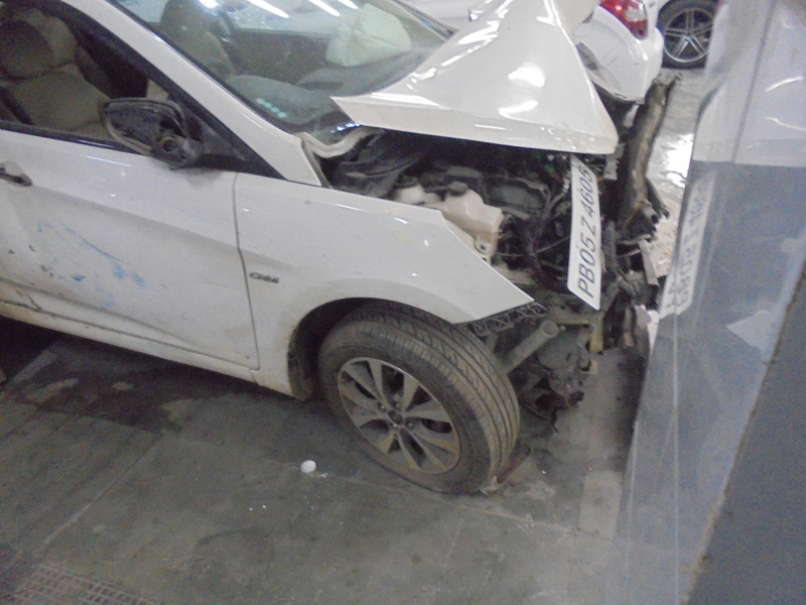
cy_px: 302
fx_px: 605
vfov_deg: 53.1
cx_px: 403
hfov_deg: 67.3
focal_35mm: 26
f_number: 3.5
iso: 800
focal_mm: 4.6
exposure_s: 1/13
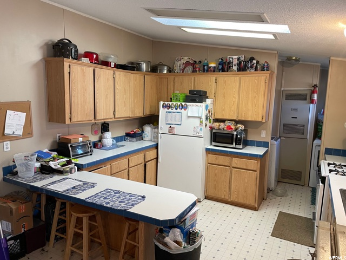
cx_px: 173
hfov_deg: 67.3
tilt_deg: -8.1
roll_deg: -0.9
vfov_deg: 53.1
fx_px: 260
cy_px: 130
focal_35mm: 26
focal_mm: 4.2
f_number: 1.6
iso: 100
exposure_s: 1/60
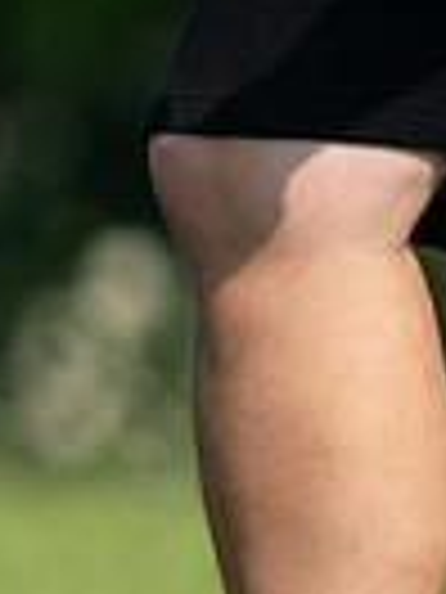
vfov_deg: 0.8
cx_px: -833
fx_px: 43239
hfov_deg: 0.6
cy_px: 488
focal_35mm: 2517
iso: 1000
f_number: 6.3
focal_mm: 594
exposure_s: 1/4000
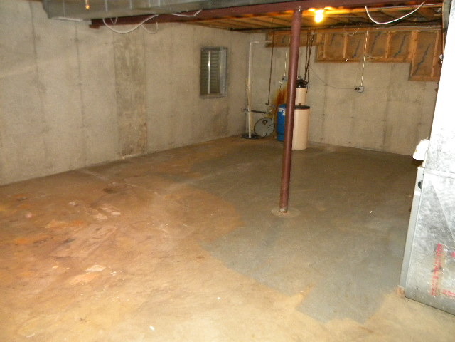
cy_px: 171
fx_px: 368
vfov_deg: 49.7
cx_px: 228
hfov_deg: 63.4
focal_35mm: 28
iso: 584
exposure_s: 1/26
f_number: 3.5
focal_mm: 5
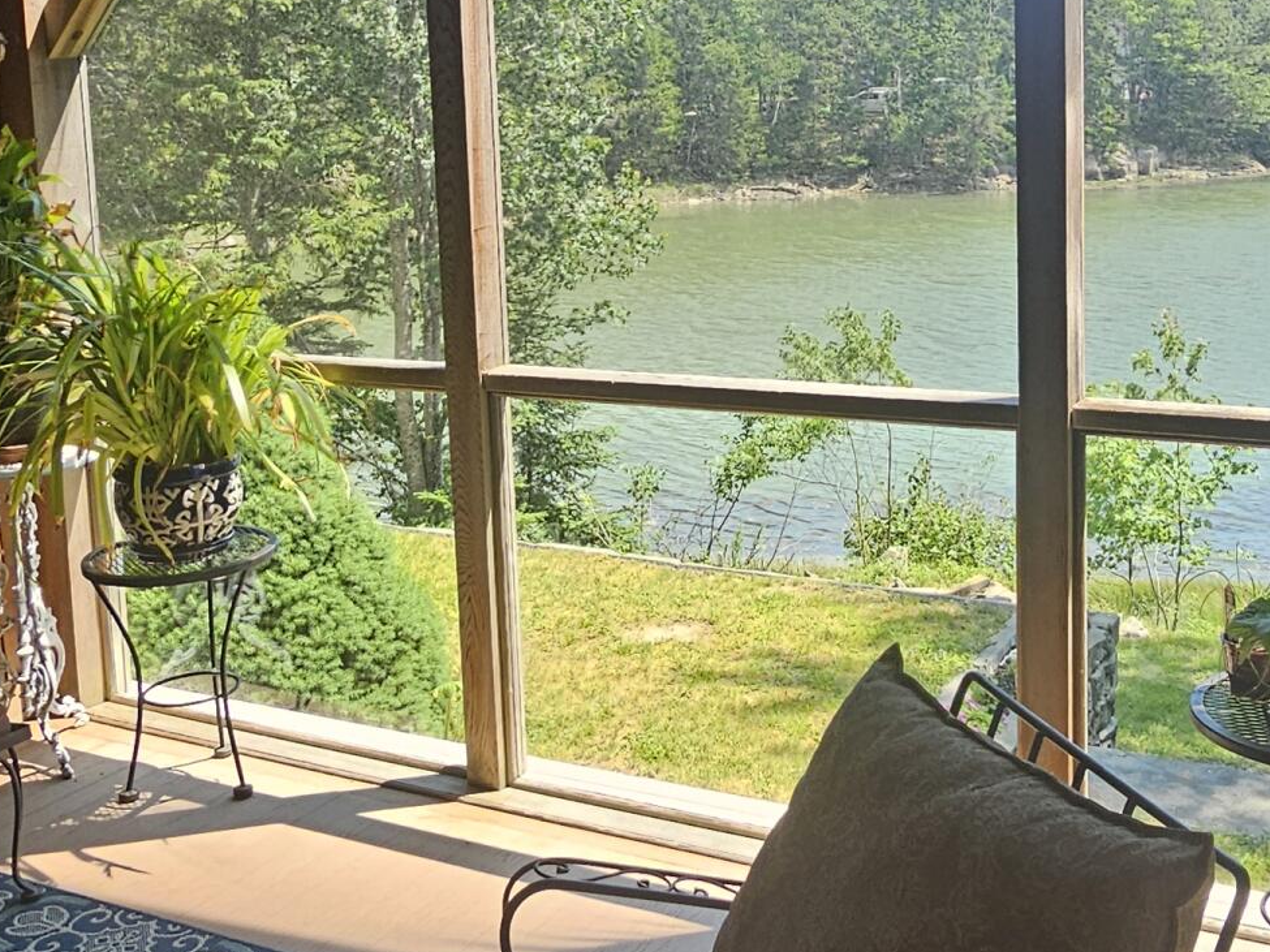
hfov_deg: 46.5
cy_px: 259
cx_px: 767
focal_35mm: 40
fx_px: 1467
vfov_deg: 35.3
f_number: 2.2
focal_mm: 2.2
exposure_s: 1/405
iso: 50
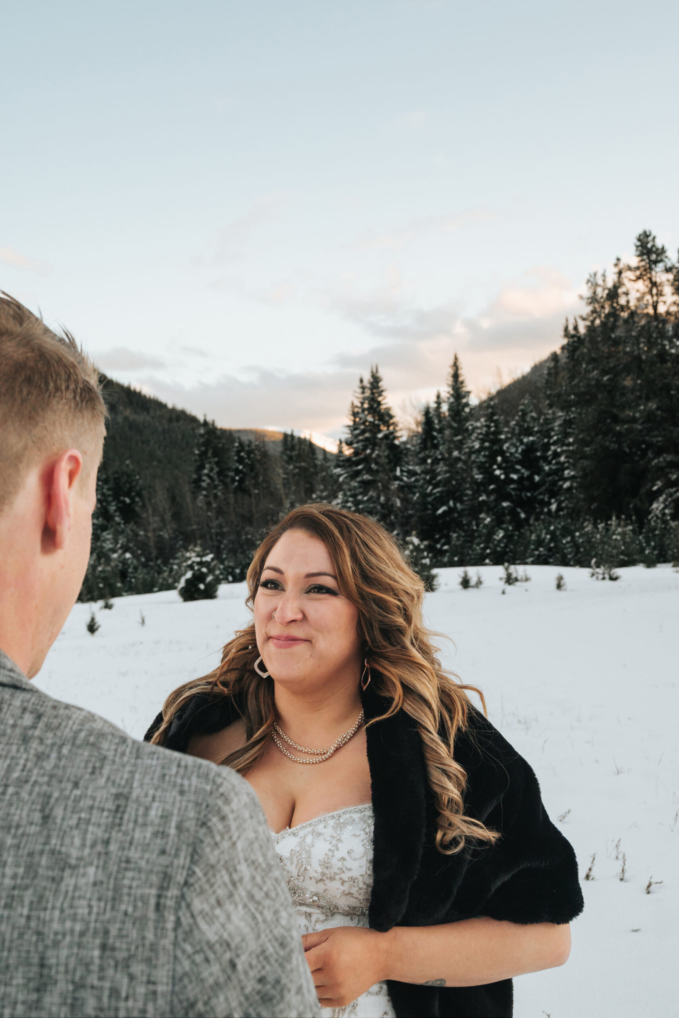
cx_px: 340
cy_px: 509
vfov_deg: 46.4
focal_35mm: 42
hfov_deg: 31.9
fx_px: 1187
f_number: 10
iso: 640
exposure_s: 1/200
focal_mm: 42
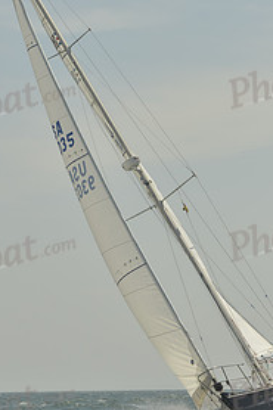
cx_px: 153
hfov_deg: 7.1
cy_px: 168
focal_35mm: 192
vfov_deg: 10.7
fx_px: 2187
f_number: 9
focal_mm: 92
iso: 200
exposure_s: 1/1250
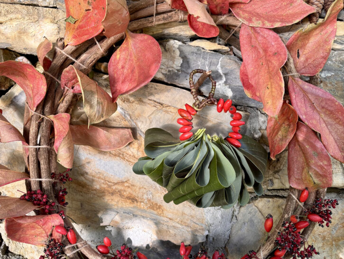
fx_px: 259
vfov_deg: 53.1
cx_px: 172
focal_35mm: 26
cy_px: 130
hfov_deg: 67.3
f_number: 1.6
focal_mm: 5.96
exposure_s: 1/121
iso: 64
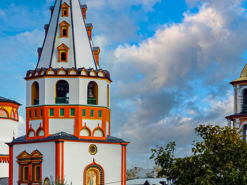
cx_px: -6
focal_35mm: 204
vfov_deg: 7.3
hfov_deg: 9.6
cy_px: 130
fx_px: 1456
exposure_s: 1/400
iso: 100
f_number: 5
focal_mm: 50
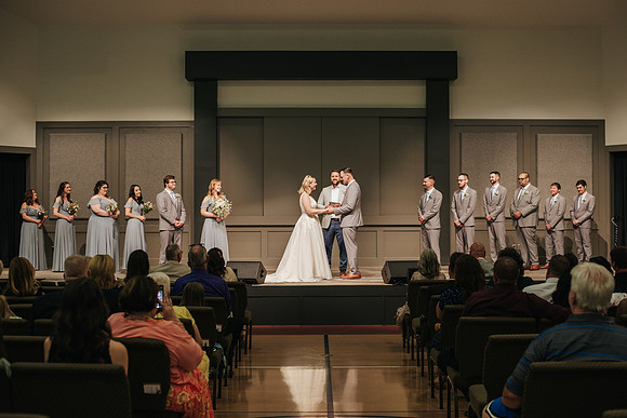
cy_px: 209
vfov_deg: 24.9
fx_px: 949
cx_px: 331
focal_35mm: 54
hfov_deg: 36.5
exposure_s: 1/200
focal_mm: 50
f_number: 3.2
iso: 1000
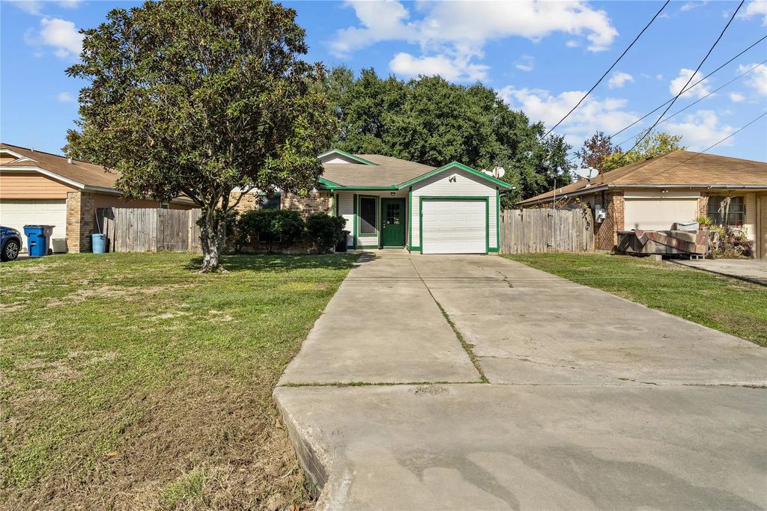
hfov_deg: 76.1
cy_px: 256
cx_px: 384
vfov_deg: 55.1
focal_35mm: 23
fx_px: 490
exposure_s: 1/800
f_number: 8
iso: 1250
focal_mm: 23
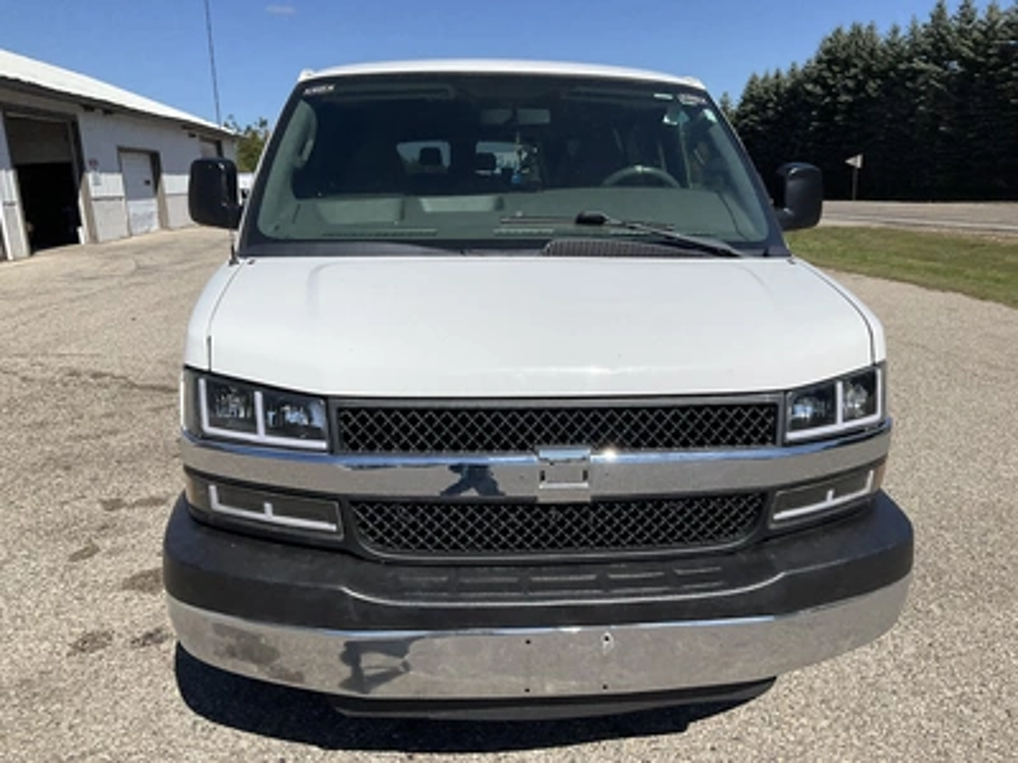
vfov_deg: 48.2
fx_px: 853
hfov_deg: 61.7
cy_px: 382
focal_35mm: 29
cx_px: 509
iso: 25
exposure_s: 1/3788
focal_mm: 3
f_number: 1.8
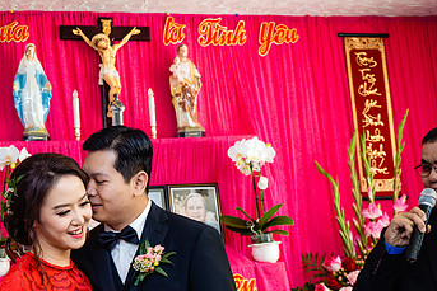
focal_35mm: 66
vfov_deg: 20.5
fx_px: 801
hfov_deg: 30.0
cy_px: 212
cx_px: 106
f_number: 4
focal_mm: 39
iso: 1600
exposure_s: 1/160
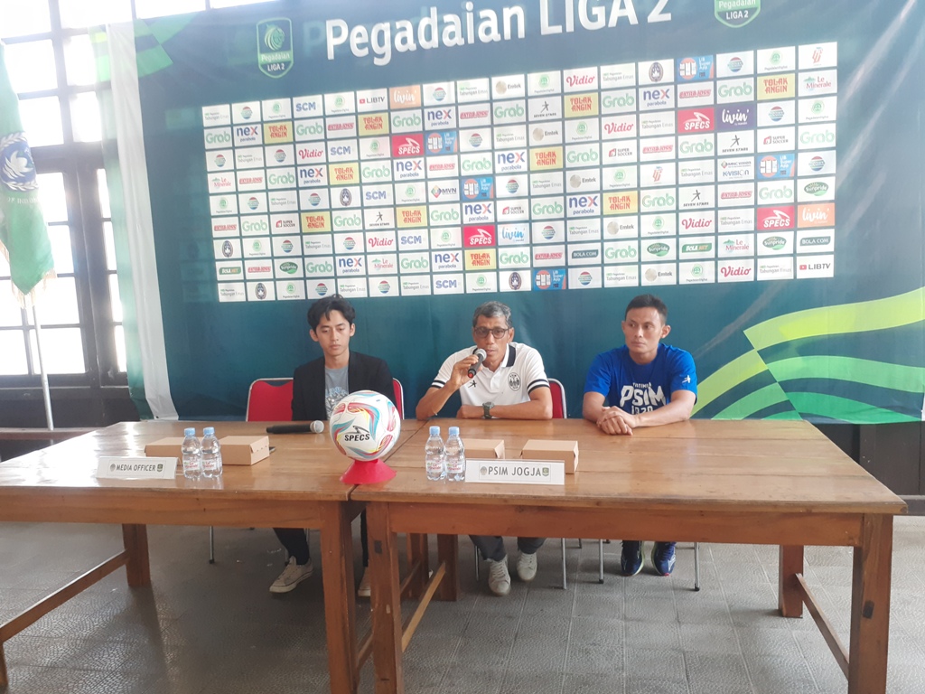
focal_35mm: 27
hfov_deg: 65.3
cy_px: 347
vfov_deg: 51.4
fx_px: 721
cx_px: 462
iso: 125
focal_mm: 3.6
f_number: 1.9
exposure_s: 1/50
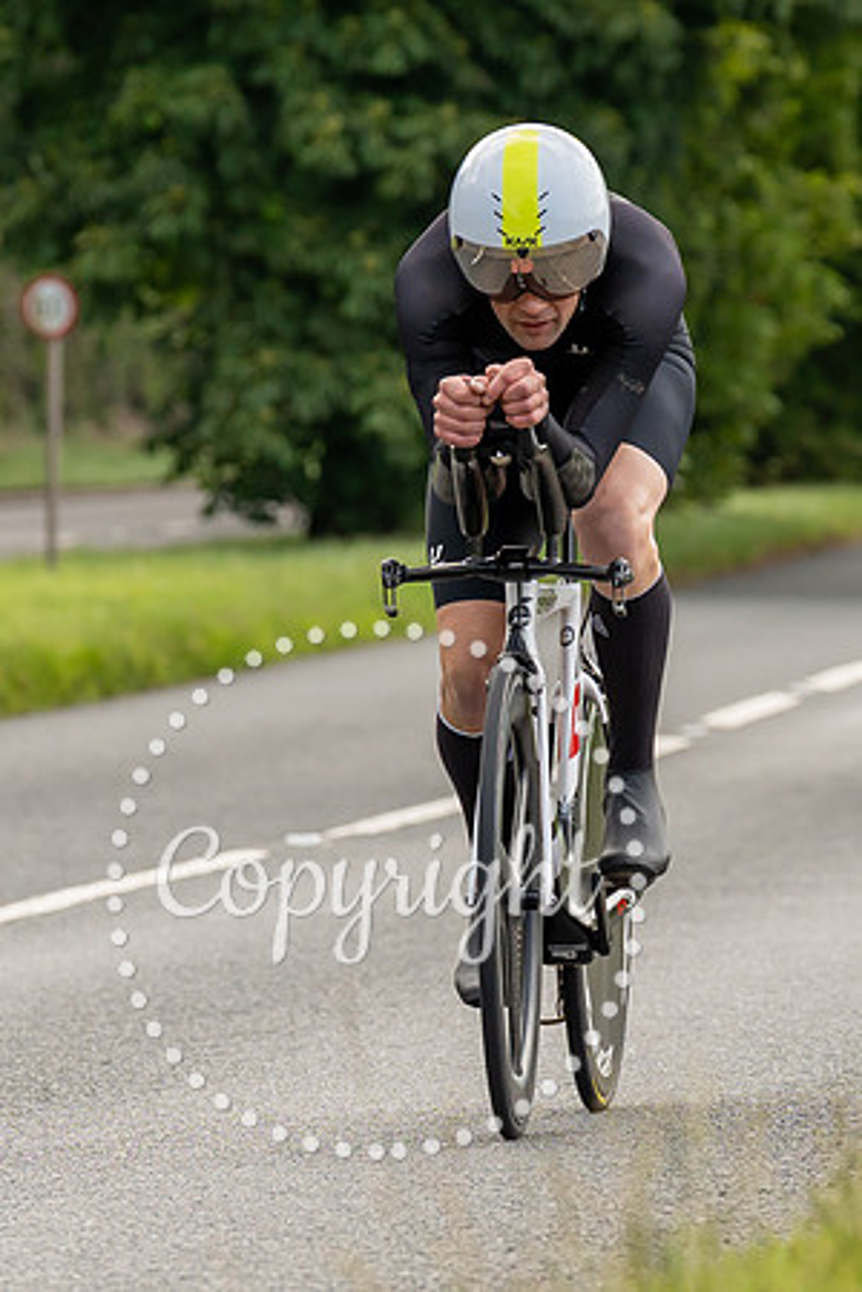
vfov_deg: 5.4
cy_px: 647
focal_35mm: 379
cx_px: 306
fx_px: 13595
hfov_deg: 3.6
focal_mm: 115
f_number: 4
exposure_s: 1/1000
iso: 320
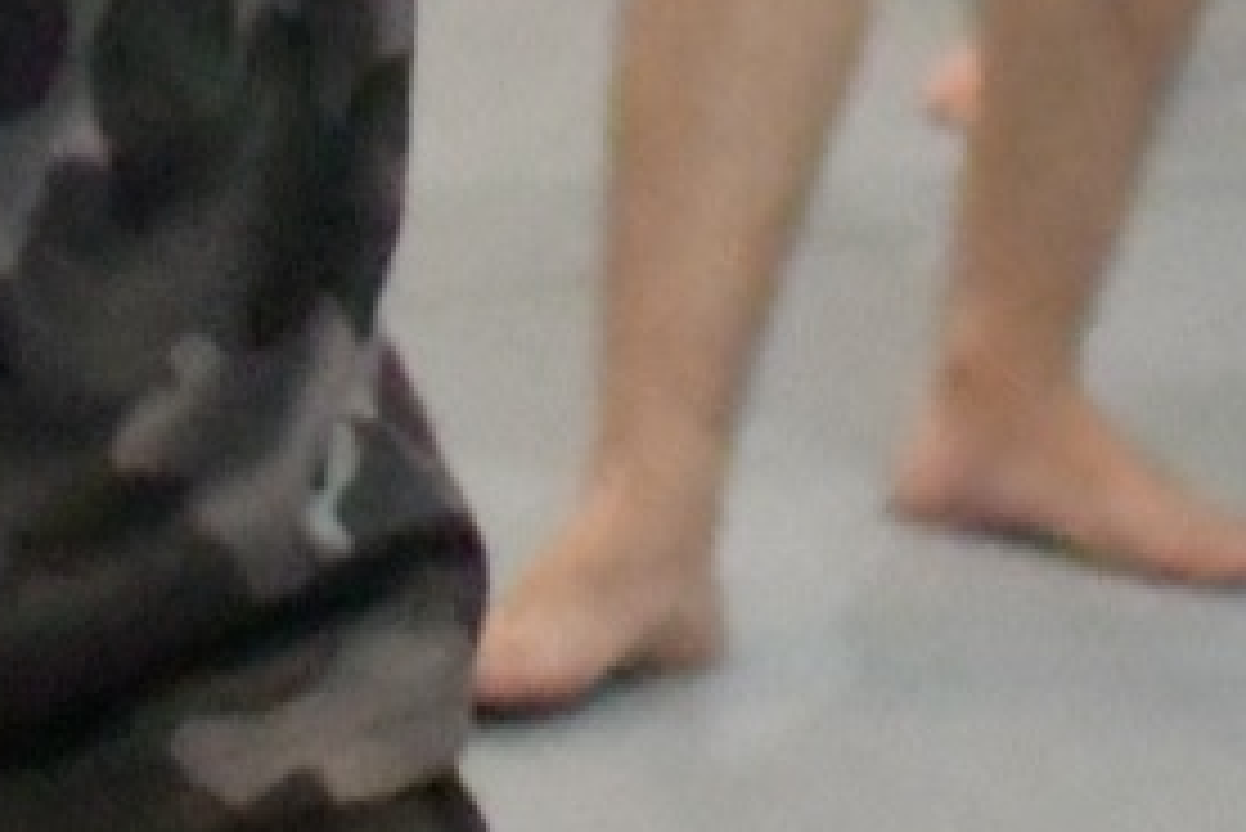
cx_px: 1093
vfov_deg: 3.3
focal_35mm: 413
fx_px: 14301
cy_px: -1084
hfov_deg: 5.0
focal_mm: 35
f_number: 1.8
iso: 20000
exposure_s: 1/1600
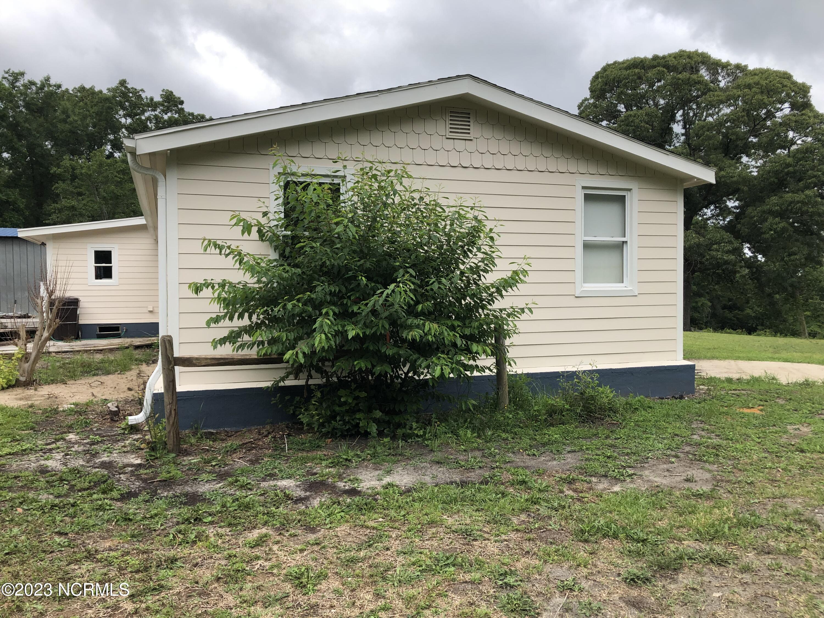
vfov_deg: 49.7
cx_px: 412
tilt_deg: -4.6
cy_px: 309
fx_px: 667
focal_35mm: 28
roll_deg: +1.6
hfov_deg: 63.4
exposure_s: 1/747
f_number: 1.8
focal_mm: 3.99
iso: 20
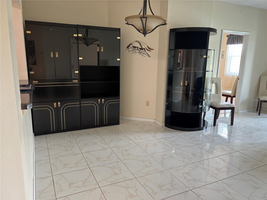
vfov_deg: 53.1
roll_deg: -1.1
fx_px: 201
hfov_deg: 67.3
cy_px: 100
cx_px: 134
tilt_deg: -12.0
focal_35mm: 26
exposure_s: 1/60
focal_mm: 5.96
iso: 200
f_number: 1.6
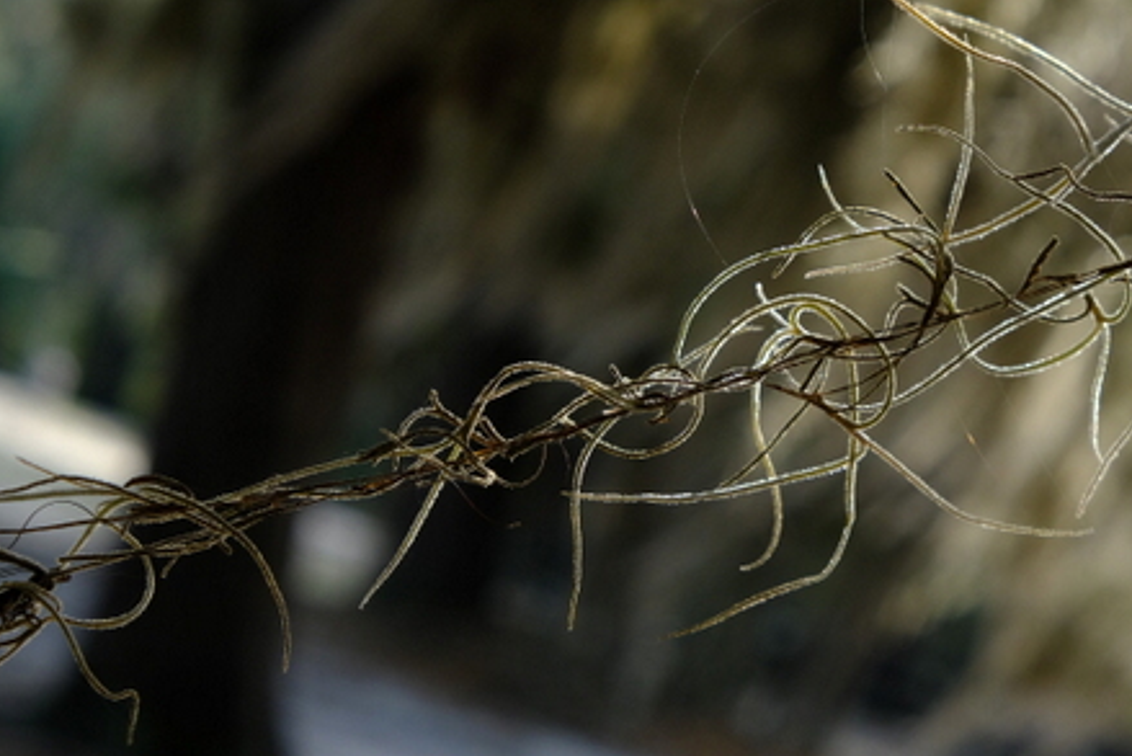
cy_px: 417
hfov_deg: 16.9
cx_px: 784
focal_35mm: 121
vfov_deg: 11.3
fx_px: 3806
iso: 800
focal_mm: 55
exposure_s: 1/300
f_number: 8
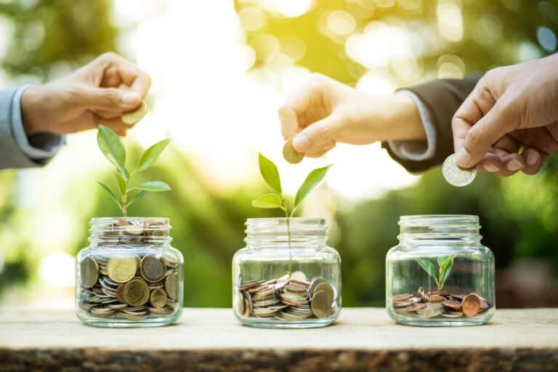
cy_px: 186
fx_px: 775
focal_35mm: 50
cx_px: 279
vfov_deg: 27.0
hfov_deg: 39.6
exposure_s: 1/250
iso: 160
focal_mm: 50
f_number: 2
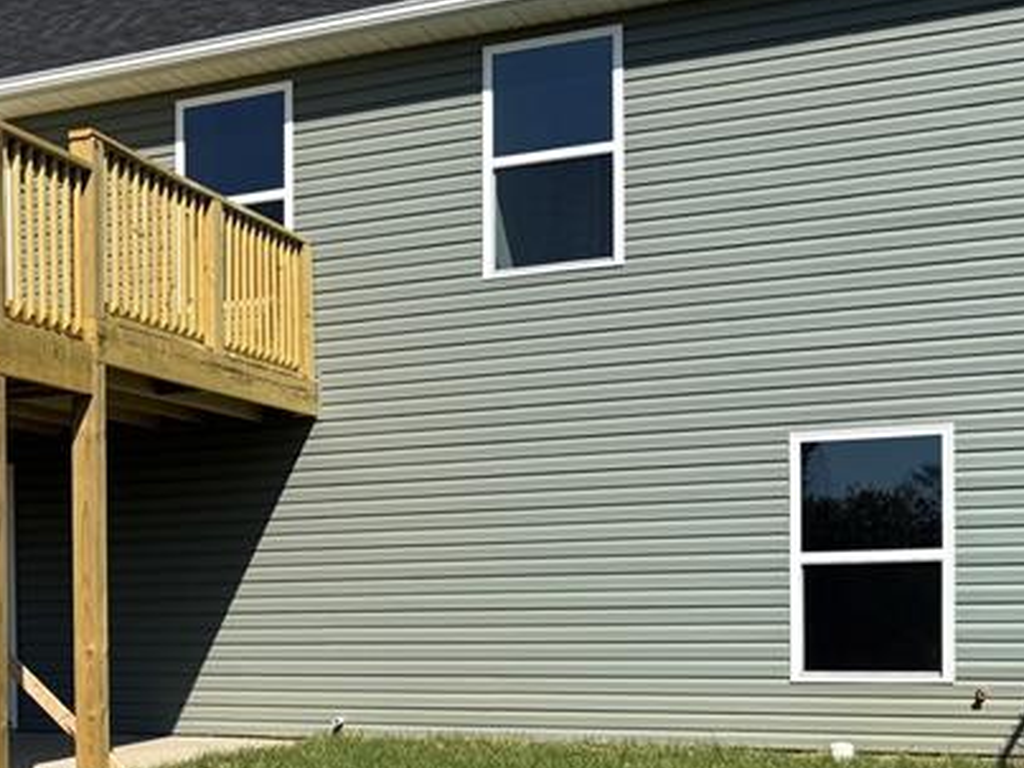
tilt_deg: -0.7
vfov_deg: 23.5
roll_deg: -0.1
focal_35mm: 61
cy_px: 664
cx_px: -64
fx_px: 1804
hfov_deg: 29.1
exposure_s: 1/5814
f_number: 1.78
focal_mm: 6.76
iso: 80
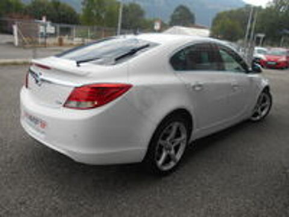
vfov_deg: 53.1
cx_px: 144
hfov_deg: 67.3
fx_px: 217
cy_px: 108
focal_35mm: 26
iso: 80
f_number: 3.2
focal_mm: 4.6
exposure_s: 1/320
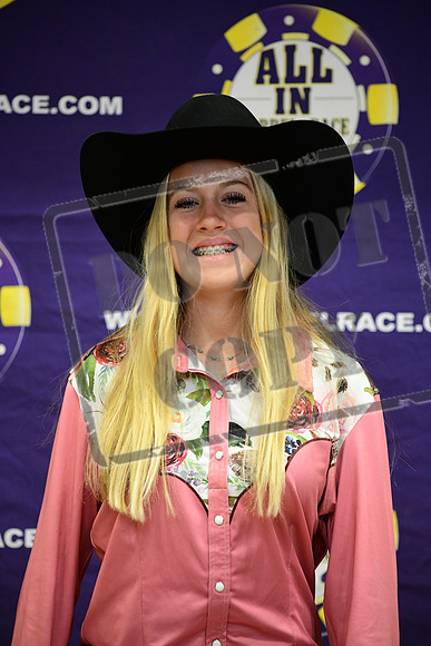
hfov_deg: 11.0
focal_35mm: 125
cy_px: 323
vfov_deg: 16.4
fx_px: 2243
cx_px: 216
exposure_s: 1/250
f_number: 4.5
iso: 3200
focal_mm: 125
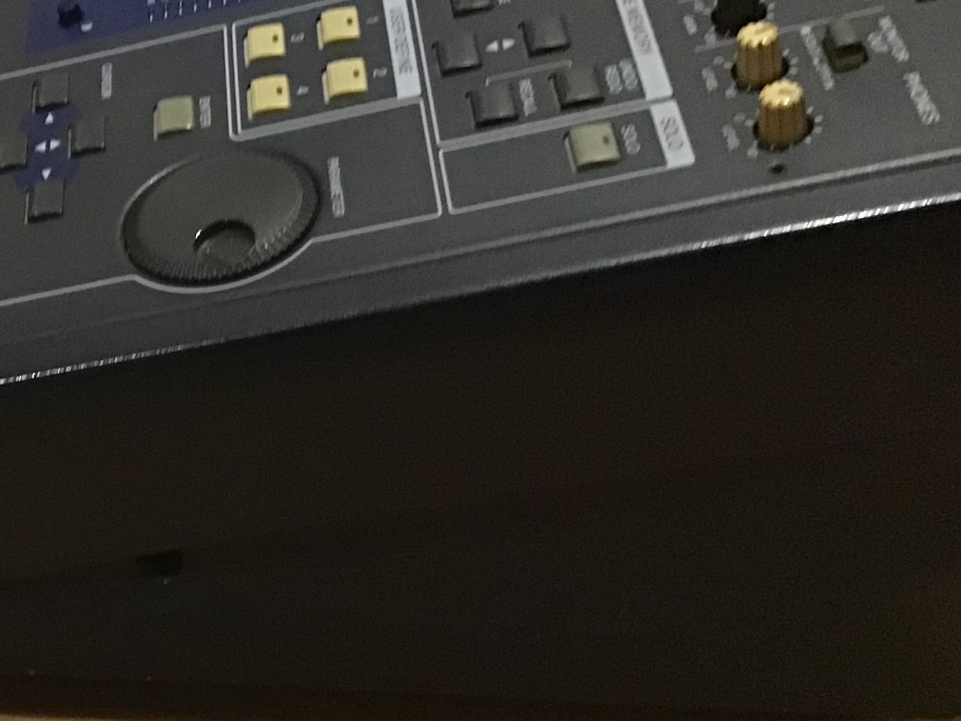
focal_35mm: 68
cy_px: 448
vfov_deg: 21.6
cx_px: 52
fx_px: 1888
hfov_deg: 27.3
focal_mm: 3.3
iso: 500
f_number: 2.4
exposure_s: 1/17
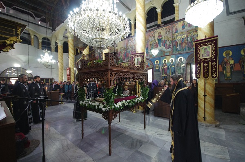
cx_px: 122
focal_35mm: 15
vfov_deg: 77.1
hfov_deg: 100.5
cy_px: 81
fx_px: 102
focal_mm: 10
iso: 1600
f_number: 4
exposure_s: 1/25
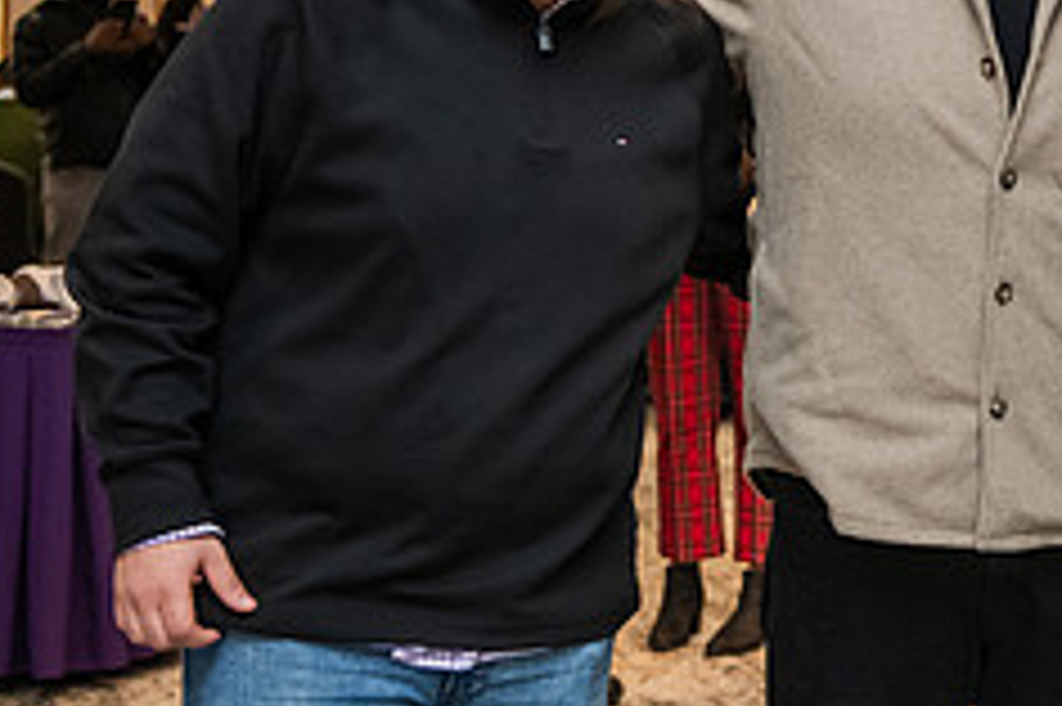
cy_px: -29
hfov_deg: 16.6
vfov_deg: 11.5
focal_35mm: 118
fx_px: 3478
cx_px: 1278
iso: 2500
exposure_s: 1/200
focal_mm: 48
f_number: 3.5
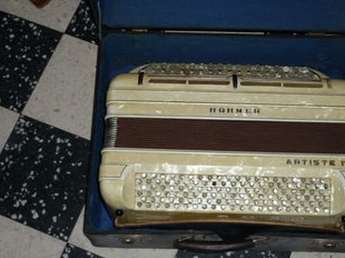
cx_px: 203
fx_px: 638
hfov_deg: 30.2
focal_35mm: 64
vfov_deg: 22.8
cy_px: 73
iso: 100
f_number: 2.8
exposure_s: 1/60
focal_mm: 5.5
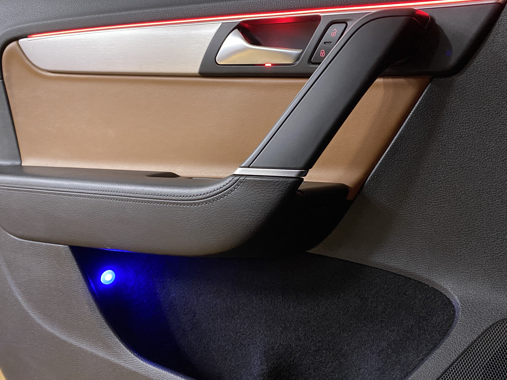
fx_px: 439
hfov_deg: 59.8
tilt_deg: -3.2
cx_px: 279
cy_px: 166
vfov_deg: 46.7
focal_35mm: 30
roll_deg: -3.6
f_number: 1.8
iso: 500
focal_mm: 4.25
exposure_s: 1/25
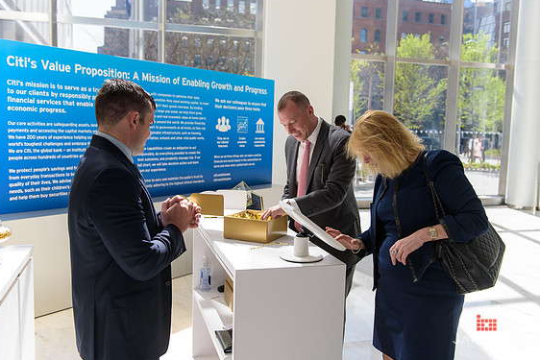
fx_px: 495
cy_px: 179
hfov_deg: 57.2
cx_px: 266
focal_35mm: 33
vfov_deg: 40.0
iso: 200
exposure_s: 1/1000
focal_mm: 32
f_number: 3.2
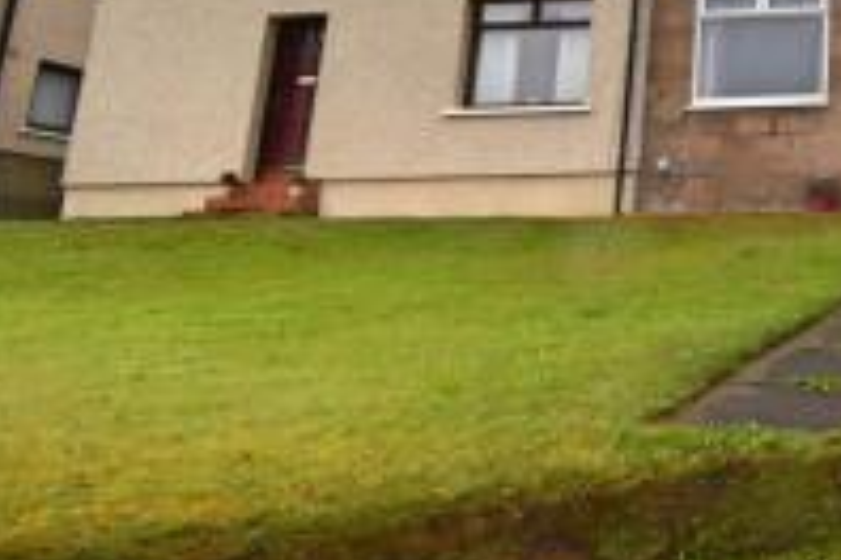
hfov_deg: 39.6
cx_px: 990
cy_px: 70
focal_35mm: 36
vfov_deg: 35.0
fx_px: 841
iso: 100
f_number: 7.1
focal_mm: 10
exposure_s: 1/200
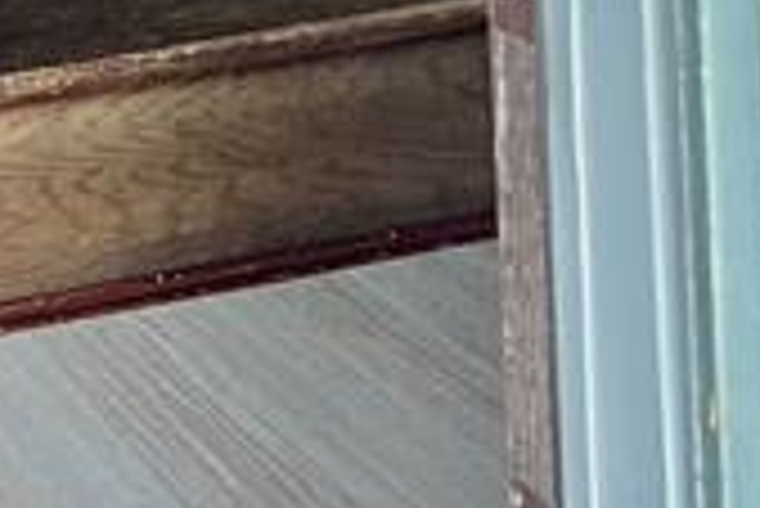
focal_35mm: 123
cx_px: -328
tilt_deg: +3.0
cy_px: -1029
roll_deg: +0.9
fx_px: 2599
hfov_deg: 15.5
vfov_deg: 9.0
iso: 125
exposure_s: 1/60
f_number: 1.5
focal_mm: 5.7
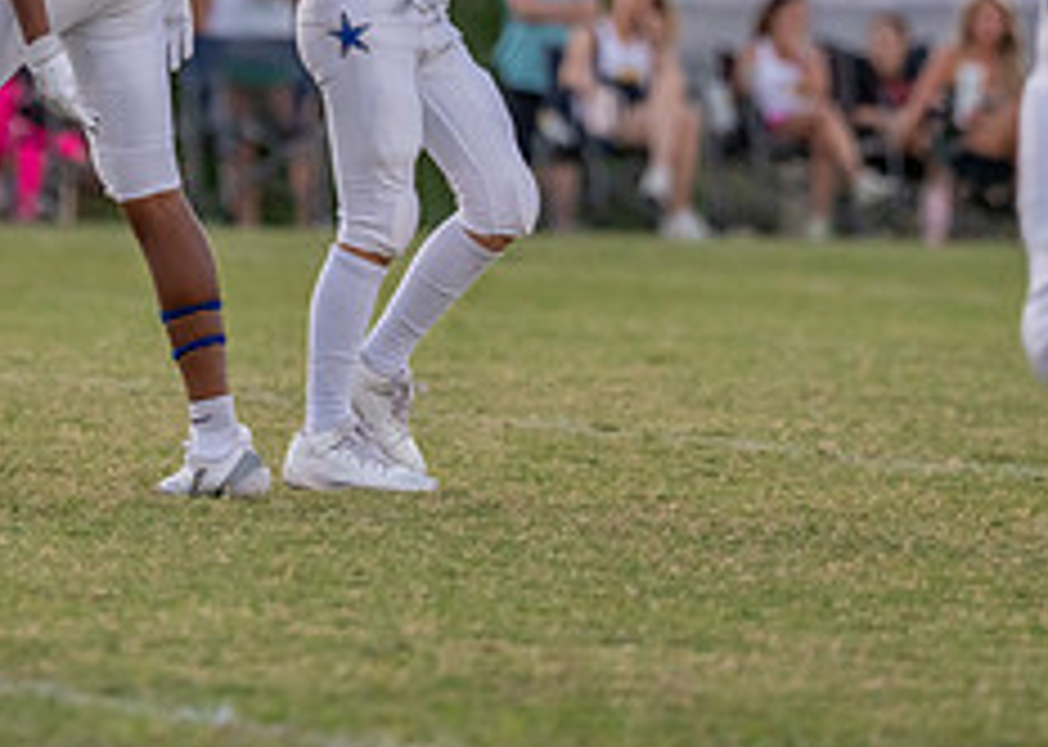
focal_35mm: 467
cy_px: -167
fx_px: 13888
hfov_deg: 4.3
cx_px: 31
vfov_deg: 3.1
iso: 1600
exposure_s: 1/1250
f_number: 2.8
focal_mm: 151
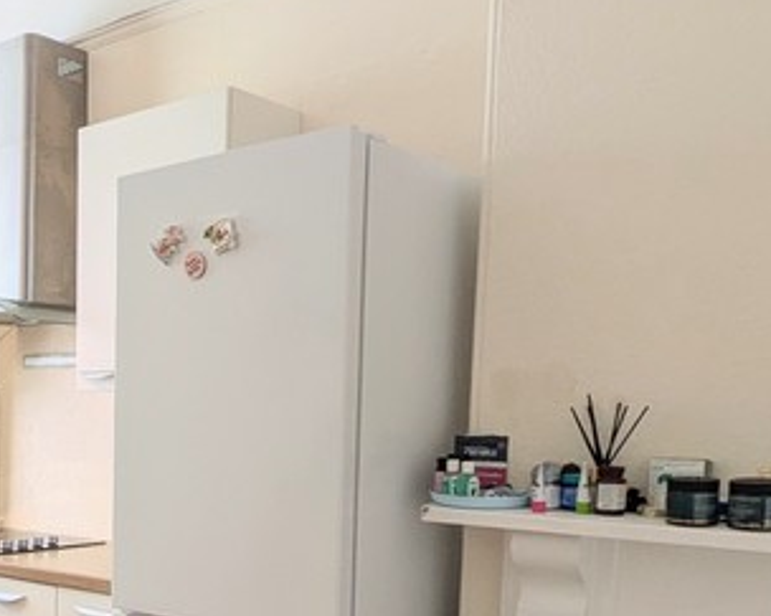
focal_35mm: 46
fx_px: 1049
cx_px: -15
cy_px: 501
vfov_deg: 31.8
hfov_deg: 36.0
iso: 60
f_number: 2.2
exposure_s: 1/187
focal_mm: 1.83
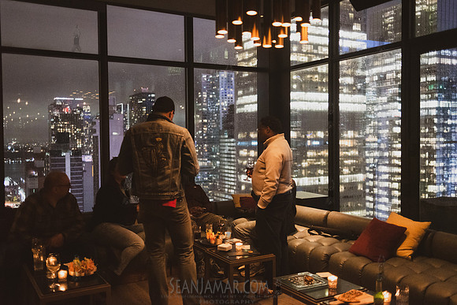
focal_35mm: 35
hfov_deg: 54.3
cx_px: 228
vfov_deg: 37.8
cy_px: 152
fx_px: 445
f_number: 2.2
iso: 8000
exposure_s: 1/125
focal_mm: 35
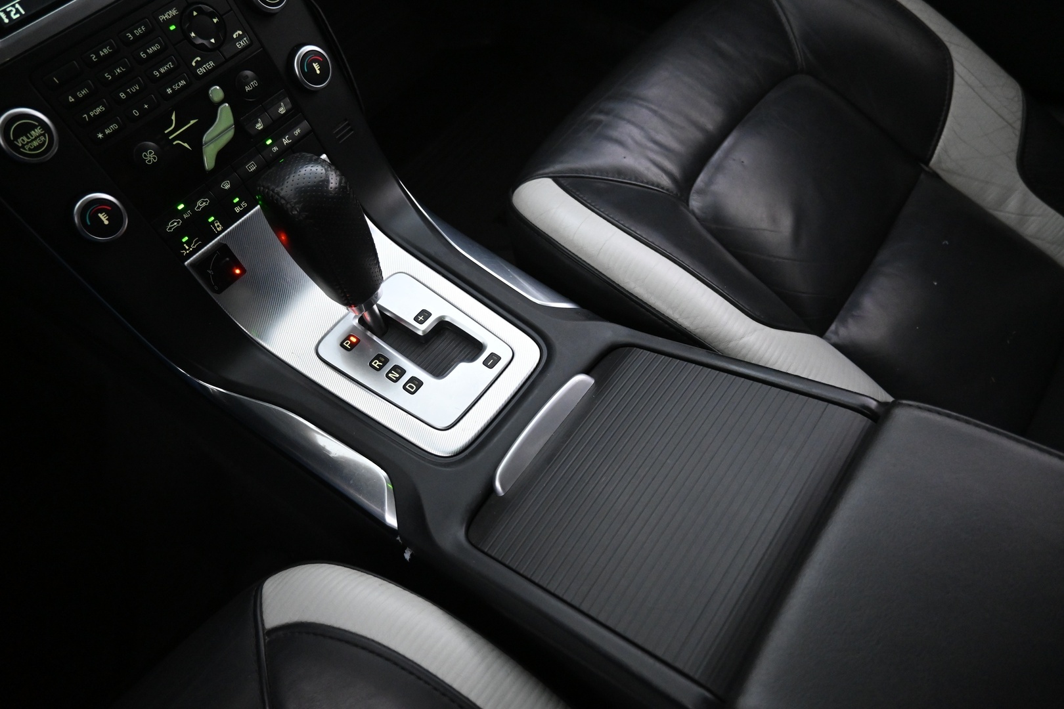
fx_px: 709
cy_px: 354
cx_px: 532
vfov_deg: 53.1
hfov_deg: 73.7
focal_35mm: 24
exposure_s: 1/25
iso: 3600
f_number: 3.5
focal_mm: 16
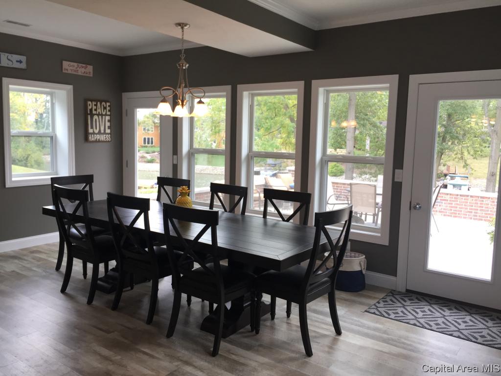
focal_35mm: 29
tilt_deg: -5.8
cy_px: 188
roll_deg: -2.5
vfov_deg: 48.2
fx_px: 420
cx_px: 250
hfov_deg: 61.7
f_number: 2.2
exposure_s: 1/120
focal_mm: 4.15
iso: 50
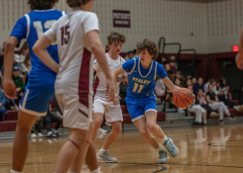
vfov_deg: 10.1
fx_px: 977
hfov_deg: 14.2
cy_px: 86
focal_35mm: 142
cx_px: 122
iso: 2500
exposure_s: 1/1000
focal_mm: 124
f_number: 2.8
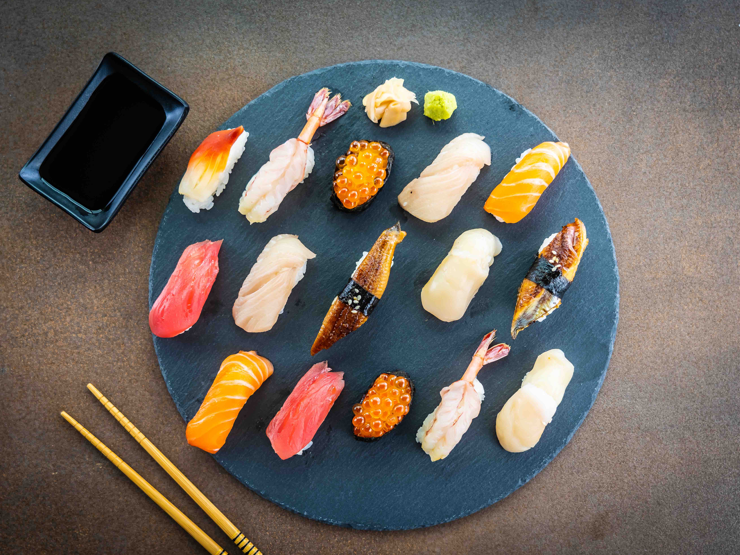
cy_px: 282
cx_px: 372
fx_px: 1154
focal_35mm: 54
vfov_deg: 27.0
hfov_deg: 35.5
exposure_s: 1/125
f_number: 4
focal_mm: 49
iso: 250
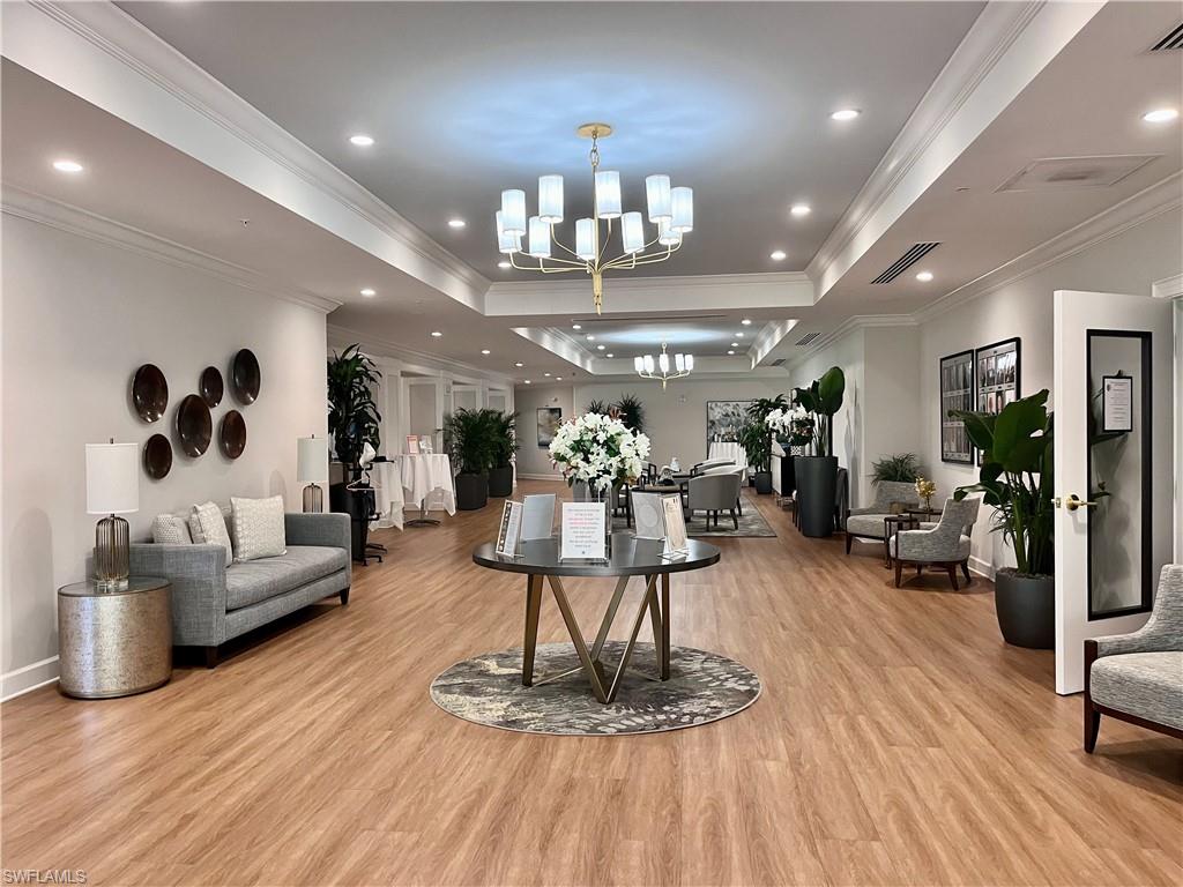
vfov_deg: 53.1
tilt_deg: -1.3
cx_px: 592
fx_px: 889
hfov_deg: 67.3
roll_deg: +1.2
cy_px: 444
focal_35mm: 26
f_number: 1.6
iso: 125
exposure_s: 1/60
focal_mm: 5.1
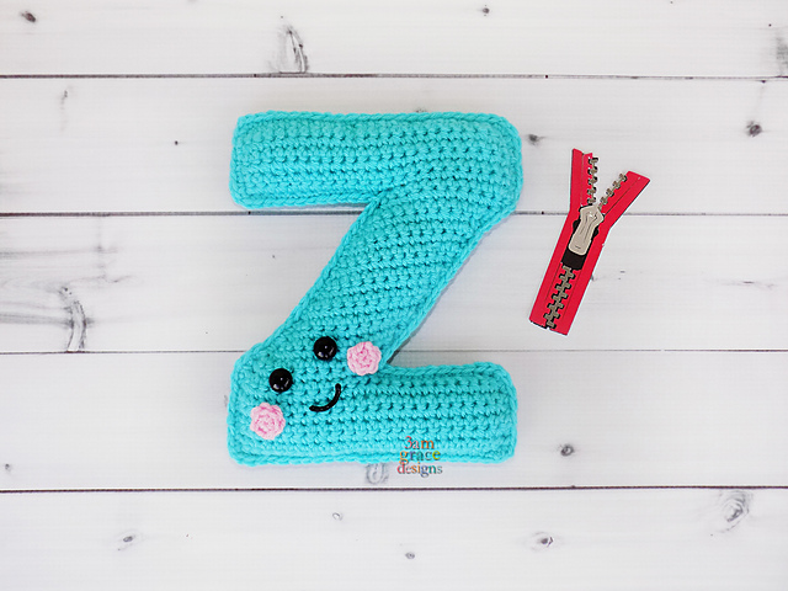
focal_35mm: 30
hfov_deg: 60.0
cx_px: 394
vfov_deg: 46.8
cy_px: 296
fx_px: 683
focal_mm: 5.3
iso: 80
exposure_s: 1/200
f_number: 3.3
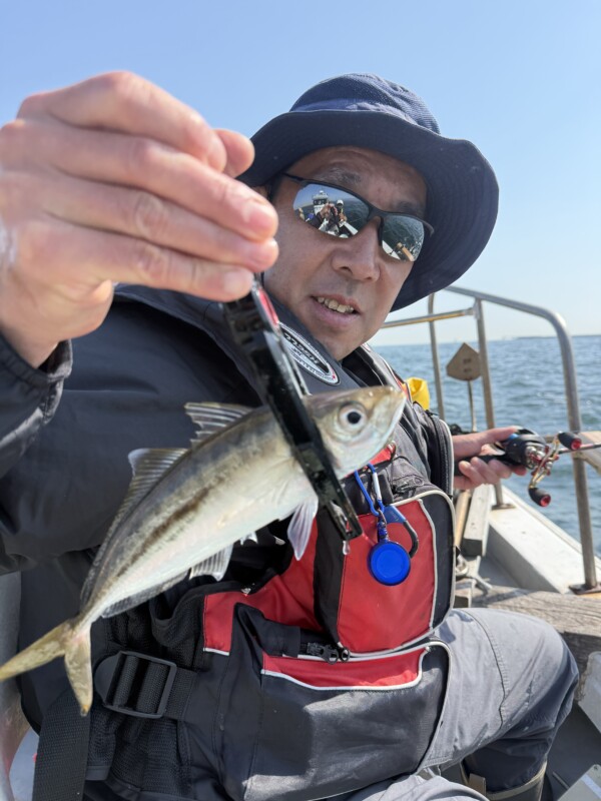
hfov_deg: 56.8
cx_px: 300
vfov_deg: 71.6
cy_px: 400
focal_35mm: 24
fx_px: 556
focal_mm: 6.76
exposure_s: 1/2232
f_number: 1.78
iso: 100
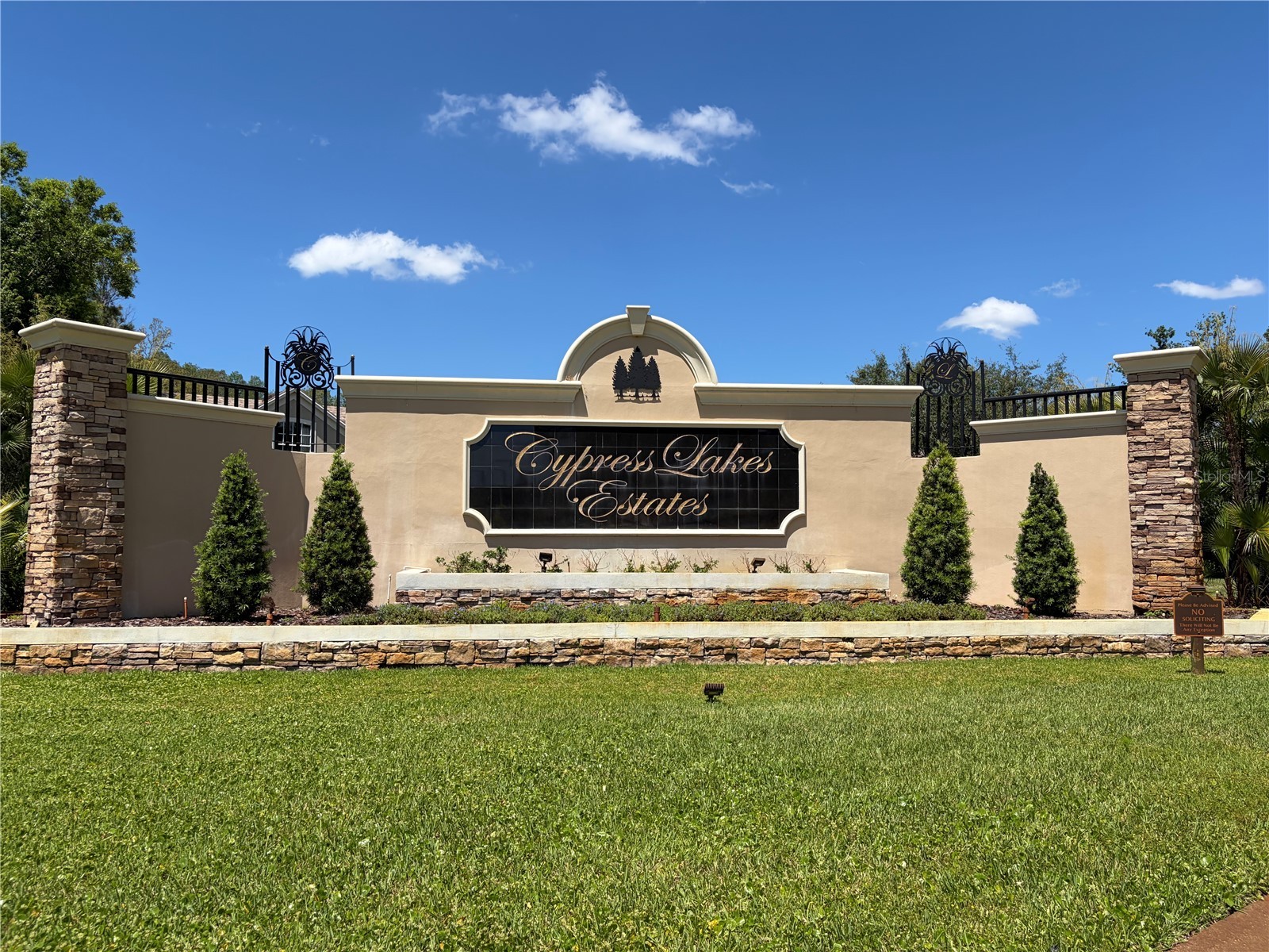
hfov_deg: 67.3
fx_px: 953
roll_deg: +0.5
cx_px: 634
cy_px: 476
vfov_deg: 53.1
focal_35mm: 26
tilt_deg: +3.8
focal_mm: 5.96
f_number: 1.6
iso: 64
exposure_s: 1/4608
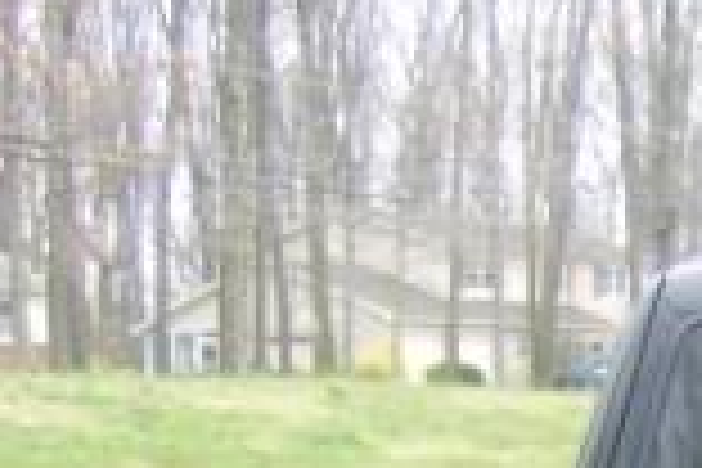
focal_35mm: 152
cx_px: 1055
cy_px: 986
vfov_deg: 8.5
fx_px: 2964
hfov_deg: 12.8
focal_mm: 6
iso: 200
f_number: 2.8
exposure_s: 1/24.5
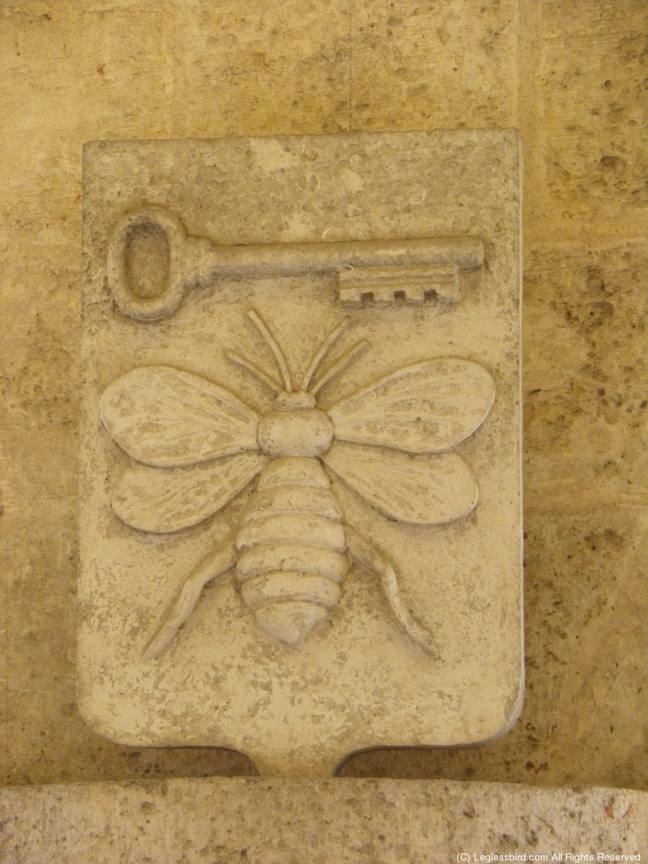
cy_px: 432
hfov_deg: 7.0
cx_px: 324
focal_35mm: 213
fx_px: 5316
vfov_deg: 9.3
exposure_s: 1/125
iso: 400
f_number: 5.8
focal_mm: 37.5
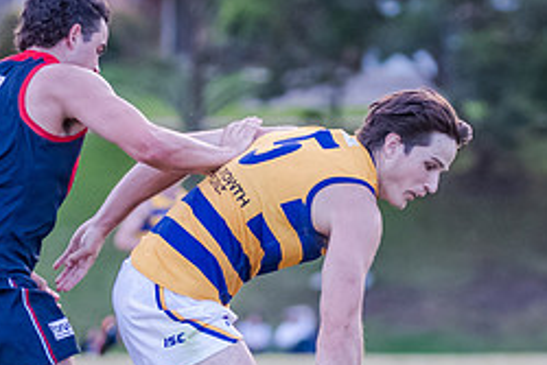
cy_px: 294
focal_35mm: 529
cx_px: 266
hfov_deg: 3.9
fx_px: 8042
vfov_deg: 2.6
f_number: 2.8
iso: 1800
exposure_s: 1/1600
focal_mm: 155
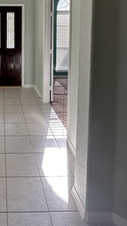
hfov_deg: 35.9
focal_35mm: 30
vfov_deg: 58.4
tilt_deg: -2.8
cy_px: 39
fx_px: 179
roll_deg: -0.5
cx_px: 6
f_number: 2.2
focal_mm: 2.22
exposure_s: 1/120
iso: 50
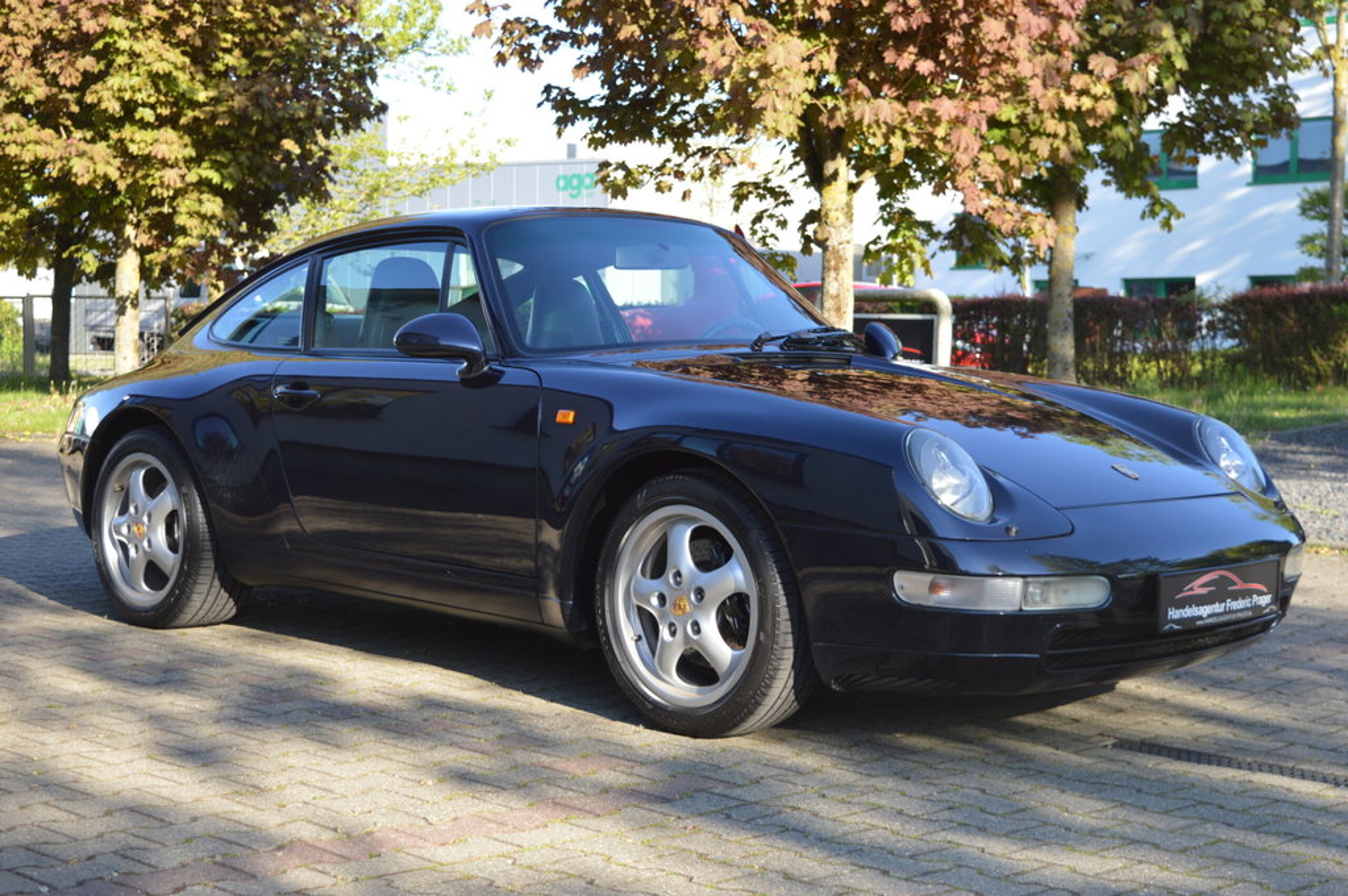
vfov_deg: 23.7
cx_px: 674
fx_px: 2133
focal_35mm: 57
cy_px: 448
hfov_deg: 35.1
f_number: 5.6
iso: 100
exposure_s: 1/125
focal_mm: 38
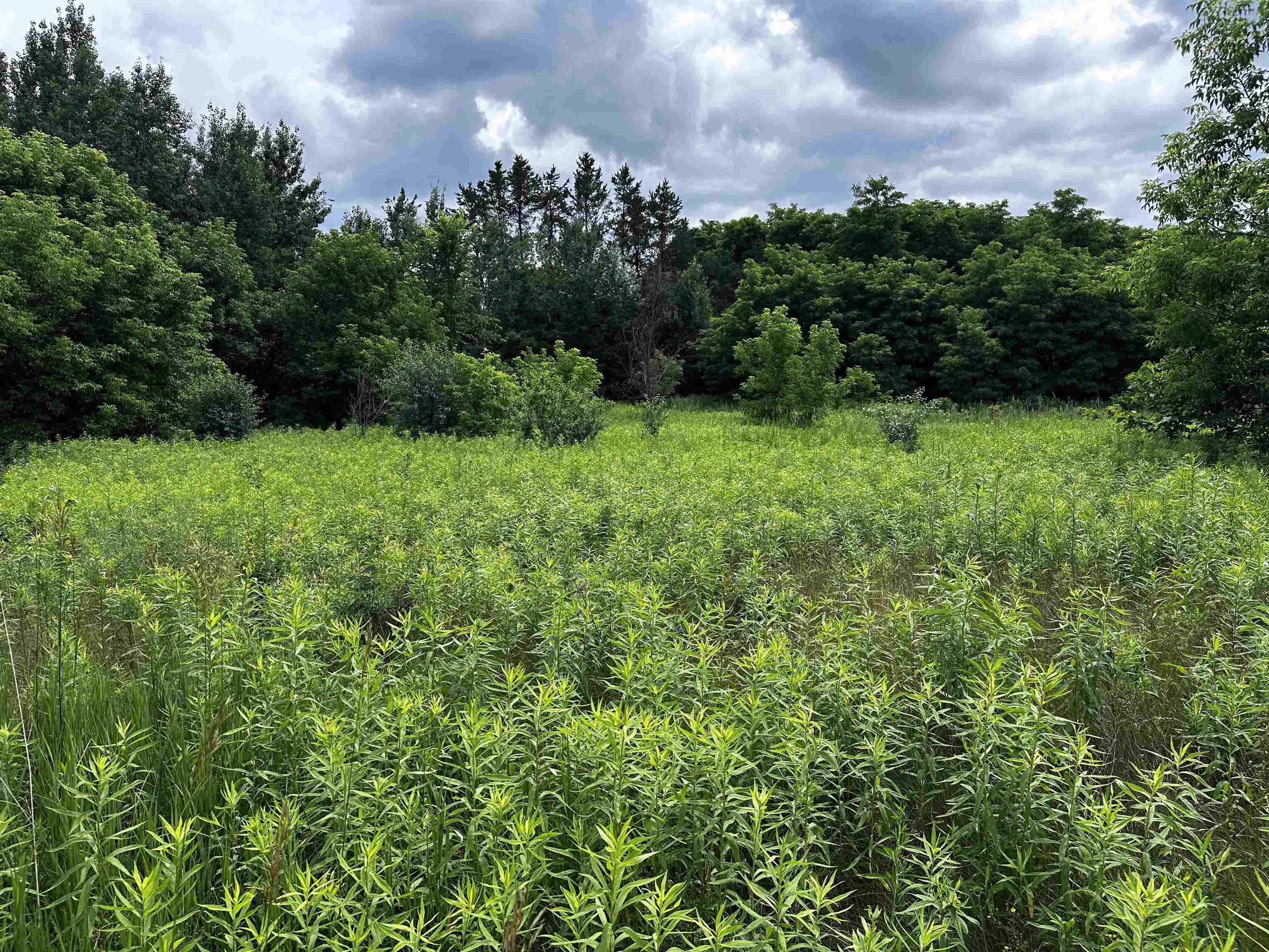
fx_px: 880
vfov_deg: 56.8
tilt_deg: -3.9
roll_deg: +1.2
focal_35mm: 24
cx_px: 634
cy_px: 476
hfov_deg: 71.6
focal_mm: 6.86
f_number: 1.78
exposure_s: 1/2732
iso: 80
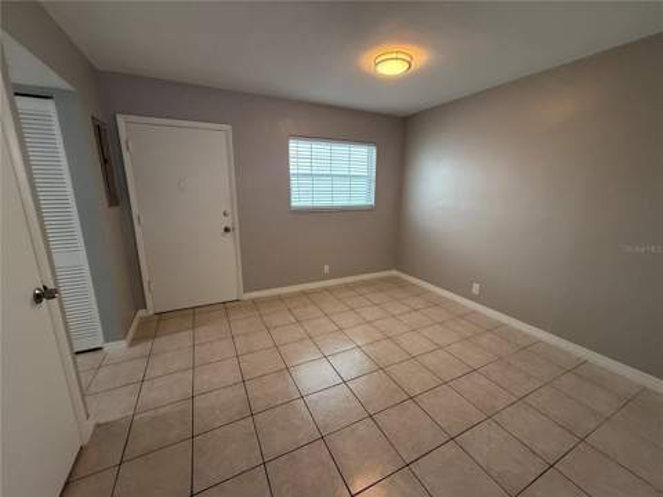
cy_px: 248
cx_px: 332
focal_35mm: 14
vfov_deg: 85.7
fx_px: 268
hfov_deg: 102.1
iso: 250
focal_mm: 2.22
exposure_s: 1/120
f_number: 2.2
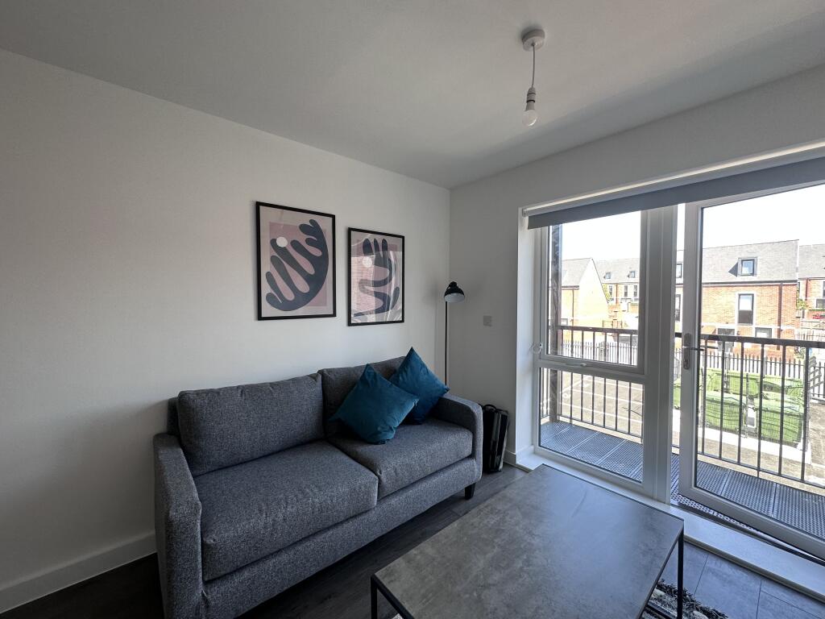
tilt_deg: -2.8
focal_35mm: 14
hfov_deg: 102.1
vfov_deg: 85.7
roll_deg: -0.6
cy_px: 310
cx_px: 412
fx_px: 334
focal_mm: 2.22
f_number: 2.2
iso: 64
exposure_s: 1/99
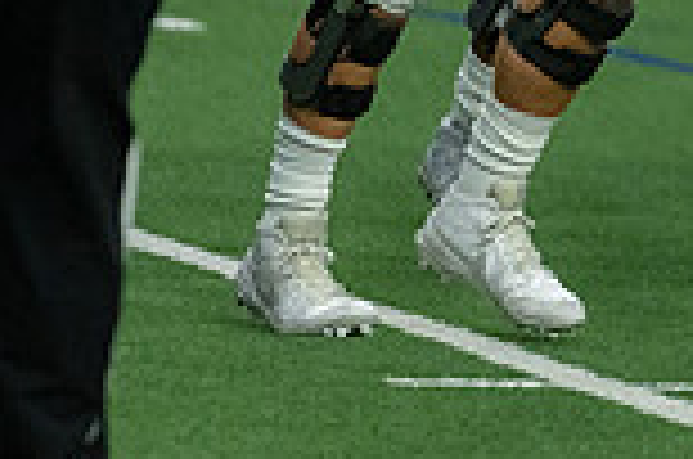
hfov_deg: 2.7
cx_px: 940
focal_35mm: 755
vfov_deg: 1.8
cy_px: -335
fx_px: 14504
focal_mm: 200
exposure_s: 1/1250
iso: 4000
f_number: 2.8
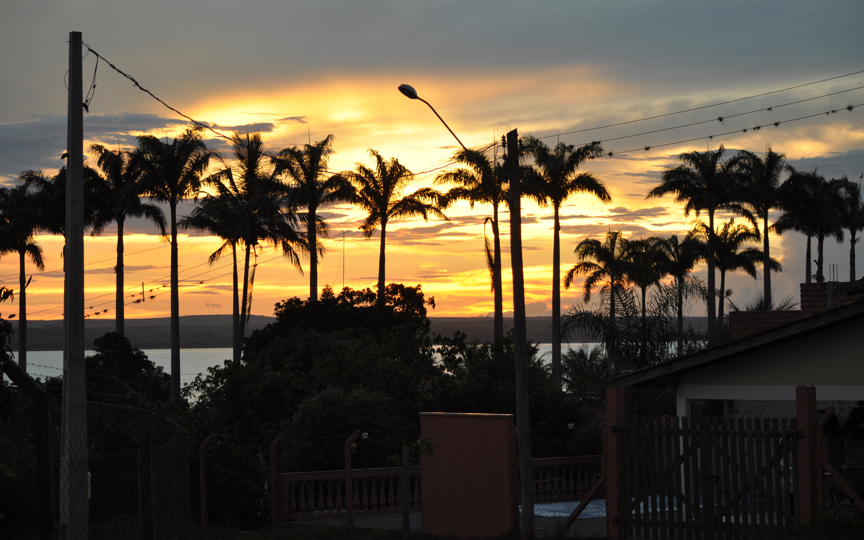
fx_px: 2237
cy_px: 278
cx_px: 432
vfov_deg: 13.8
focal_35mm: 95
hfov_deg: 21.9
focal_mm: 62
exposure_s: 1/160
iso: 500
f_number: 4.5
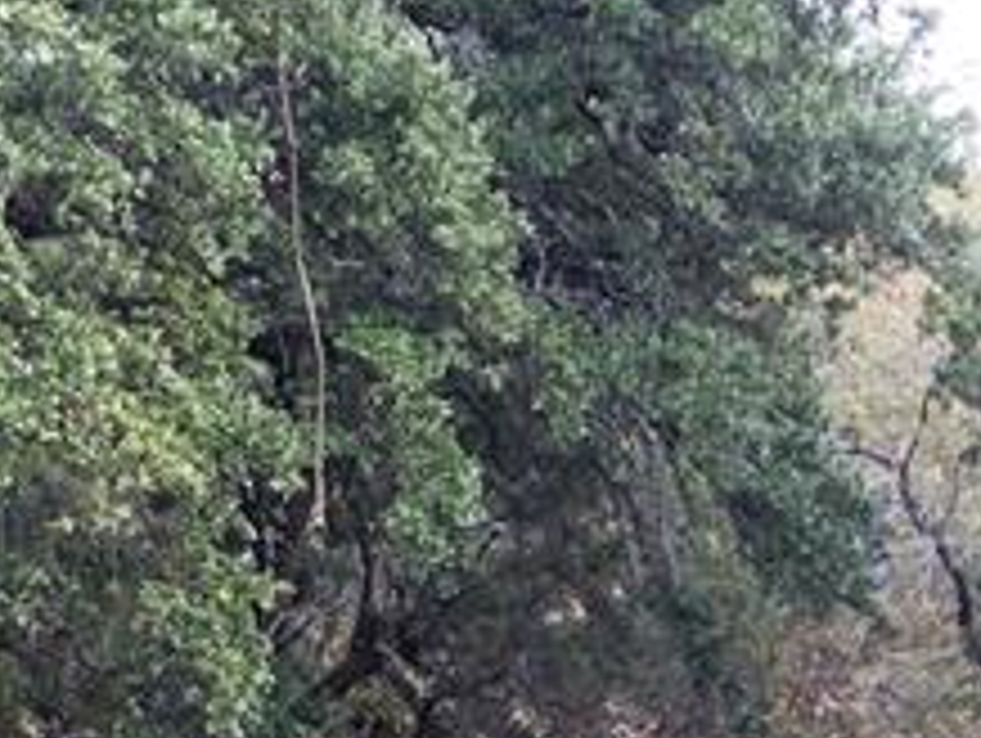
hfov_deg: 22.5
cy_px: 1022
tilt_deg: -4.6
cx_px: 855
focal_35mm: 85
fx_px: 2412
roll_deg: -0.3
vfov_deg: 16.3
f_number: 2.2
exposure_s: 1/60
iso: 32
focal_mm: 4.15
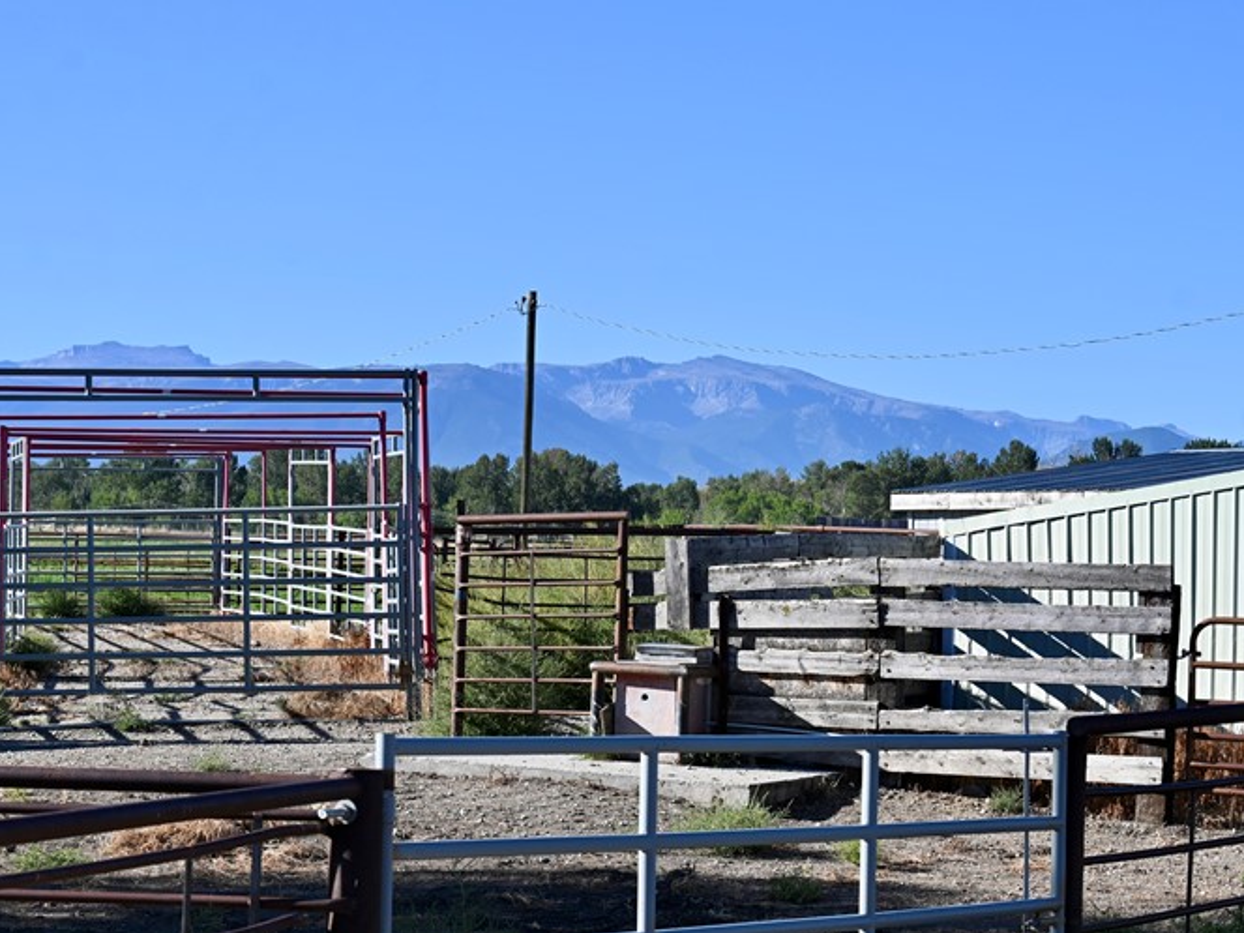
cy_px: 468
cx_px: 560
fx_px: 3953
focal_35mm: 110
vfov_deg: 13.5
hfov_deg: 17.9
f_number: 7.1
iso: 100
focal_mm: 70
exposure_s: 1/400
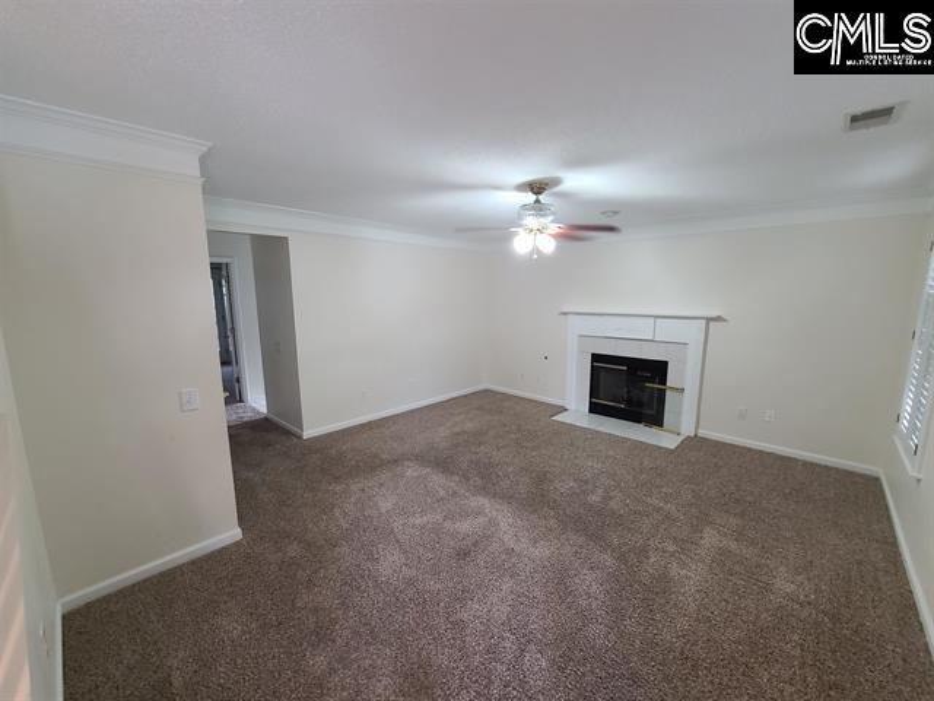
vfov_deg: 89.9
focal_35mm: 13
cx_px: 467
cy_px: 350
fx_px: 351
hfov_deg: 106.2
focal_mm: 2.2
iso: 320
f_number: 2.2
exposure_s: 1/29
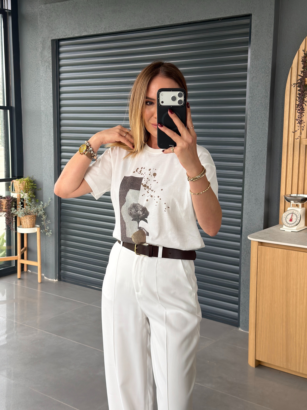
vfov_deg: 40.4
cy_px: 205
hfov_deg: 30.9
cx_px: 154
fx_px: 556
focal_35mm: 47
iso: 100
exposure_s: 1/60
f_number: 1.78
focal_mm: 6.76
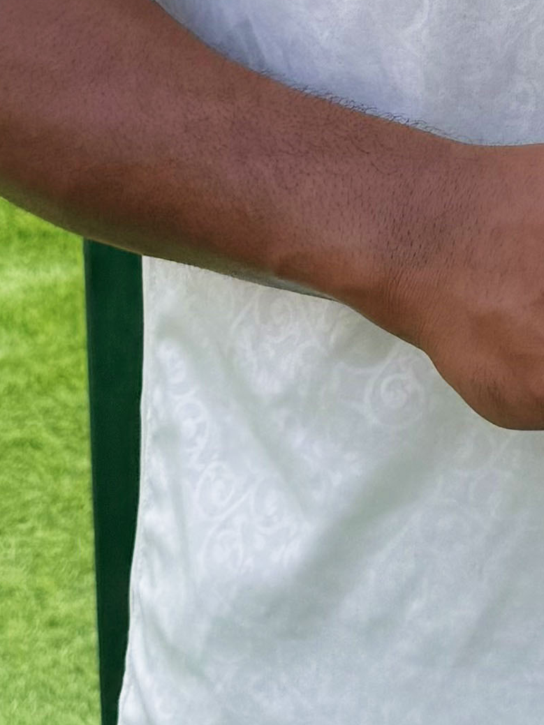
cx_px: 611
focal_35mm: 132
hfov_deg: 11.1
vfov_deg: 14.1
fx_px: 2766
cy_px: -329
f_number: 1.78
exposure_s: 1/1139
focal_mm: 6.76
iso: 100
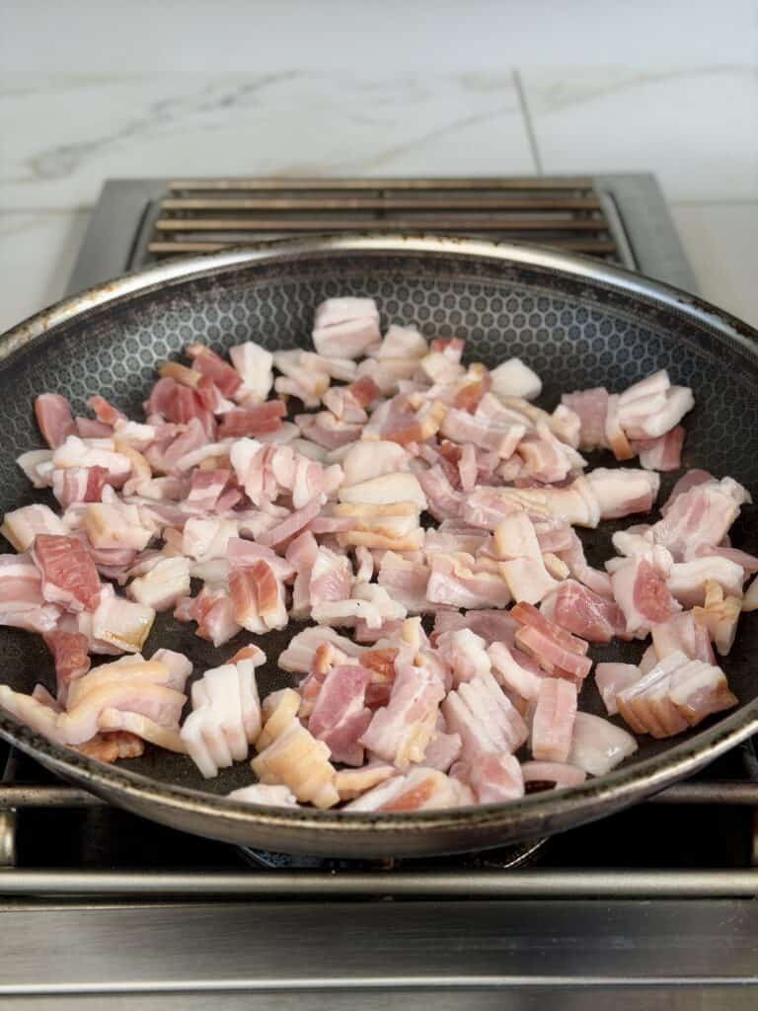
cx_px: 379
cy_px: 506
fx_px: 1401
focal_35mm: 48
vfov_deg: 39.7
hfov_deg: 30.3
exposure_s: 1/1264
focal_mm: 6.76
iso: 64
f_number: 1.78
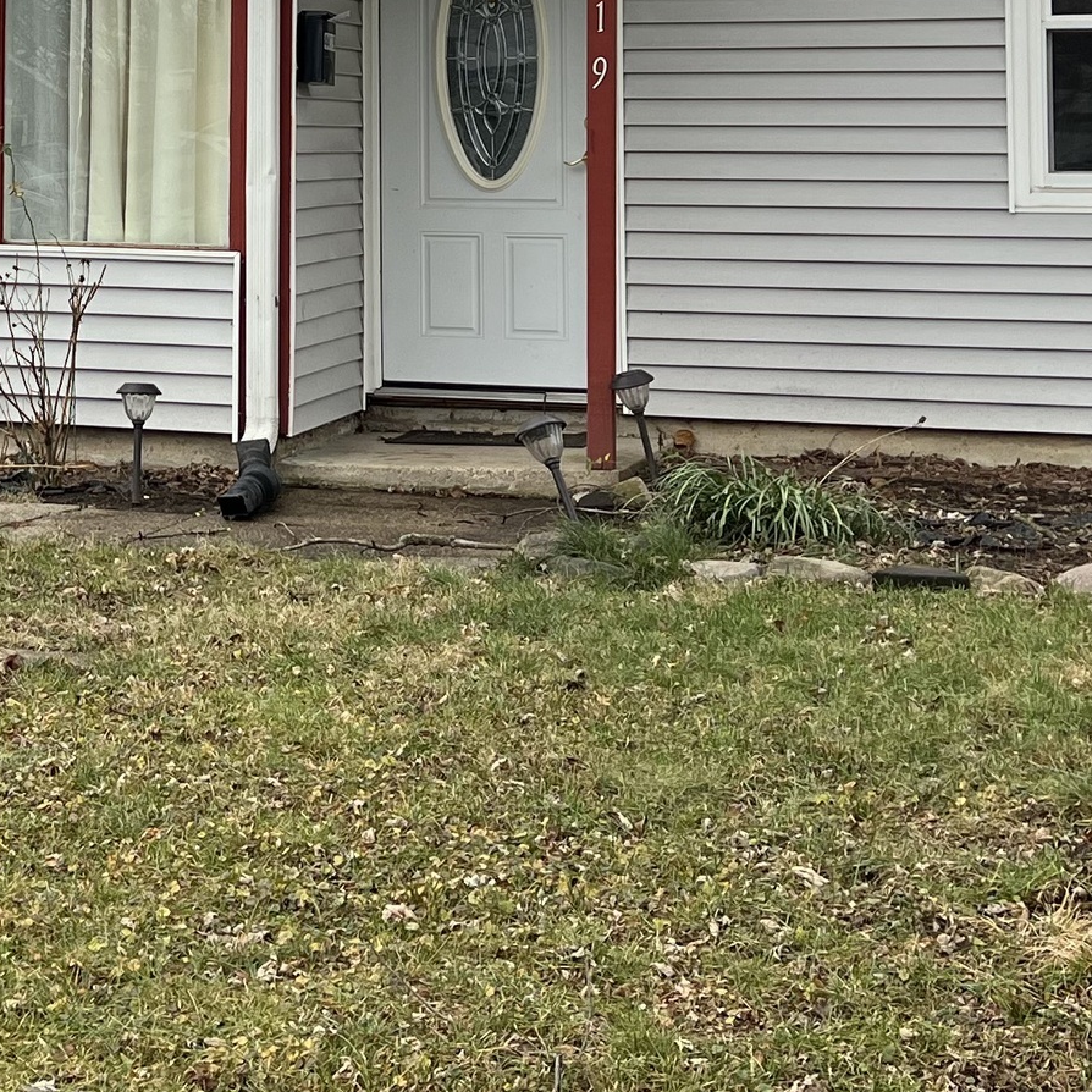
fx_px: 2820
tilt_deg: +3.2
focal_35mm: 79
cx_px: 45
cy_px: -5
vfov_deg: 21.2
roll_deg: +0.0
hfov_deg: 21.3
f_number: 1.5
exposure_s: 1/808
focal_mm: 5.7
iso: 50
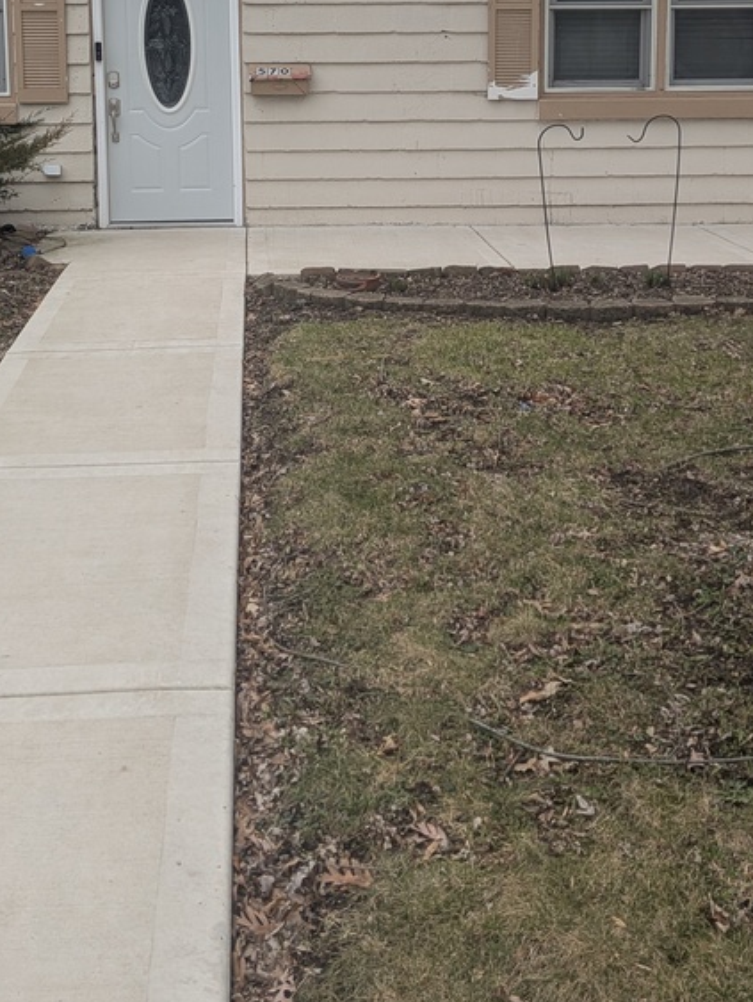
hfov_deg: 31.5
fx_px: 1333
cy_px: 182
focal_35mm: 46
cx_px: 301
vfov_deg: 39.4
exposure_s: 1/962
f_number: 1.7
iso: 27
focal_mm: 4.53
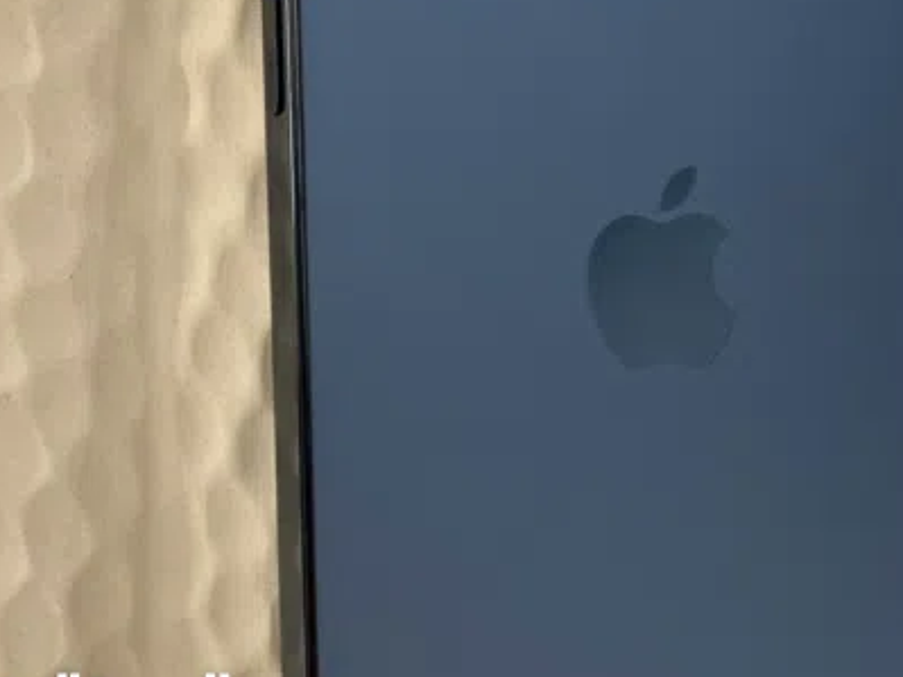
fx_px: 2008
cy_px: 346
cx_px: 570
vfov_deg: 19.1
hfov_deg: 25.3
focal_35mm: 77
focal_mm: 6.76
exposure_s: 1/50
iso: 200
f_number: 1.78
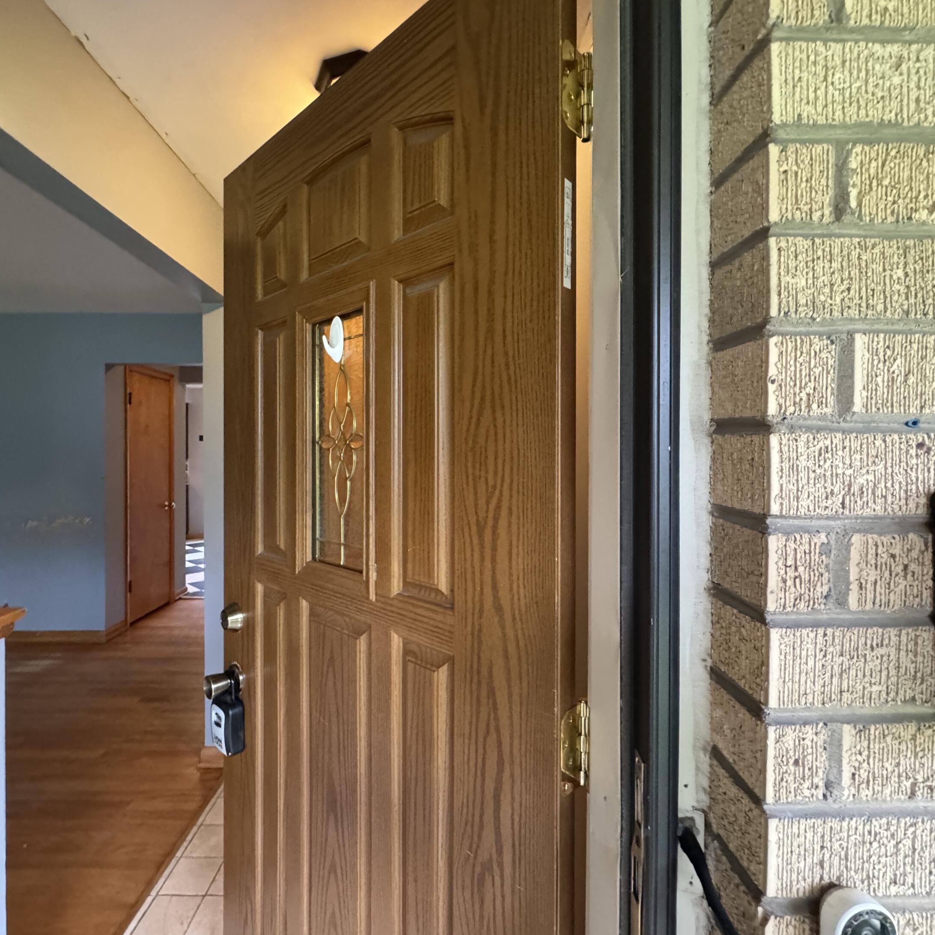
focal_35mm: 17
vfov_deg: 84.0
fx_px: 520
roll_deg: +0.1
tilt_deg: -1.5
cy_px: 456
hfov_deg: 83.9
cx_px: 440
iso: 1250
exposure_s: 1/60
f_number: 2.2
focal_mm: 2.22
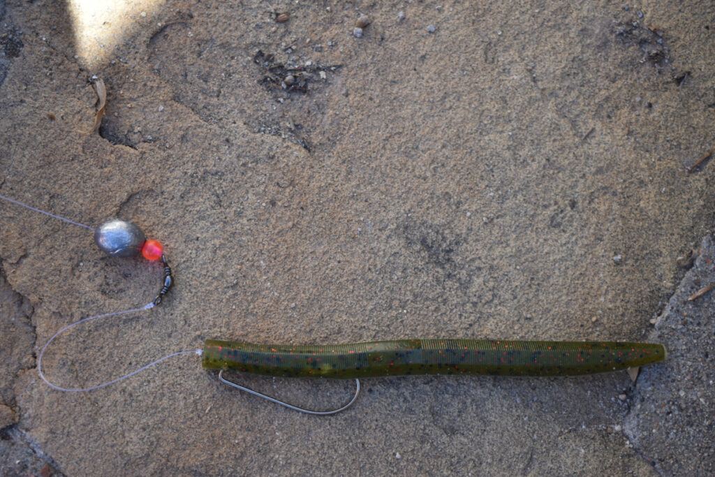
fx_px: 1013
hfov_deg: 38.9
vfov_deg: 26.5
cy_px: 238
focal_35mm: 51
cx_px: 358
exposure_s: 1/80
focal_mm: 34
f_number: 4.5
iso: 100
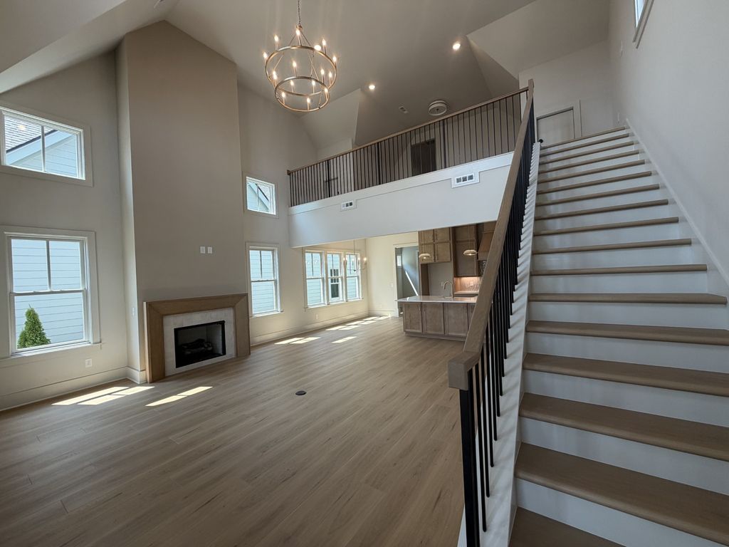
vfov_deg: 85.7
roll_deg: +3.8
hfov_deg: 102.1
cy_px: 274
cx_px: 364
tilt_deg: +1.0
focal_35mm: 14
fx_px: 295
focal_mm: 2.22
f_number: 2.2
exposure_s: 1/120
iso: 64
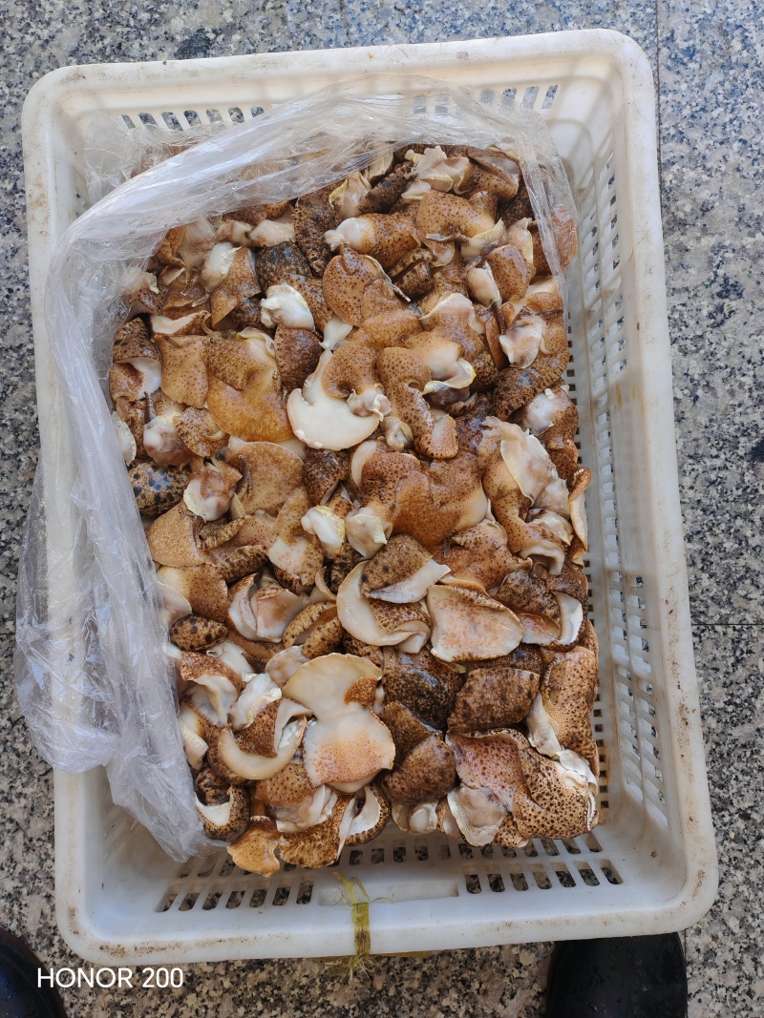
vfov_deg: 65.3
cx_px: 382
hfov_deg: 51.3
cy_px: 509
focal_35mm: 27
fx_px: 795
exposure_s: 1/120
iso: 50
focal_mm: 5.52
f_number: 1.95
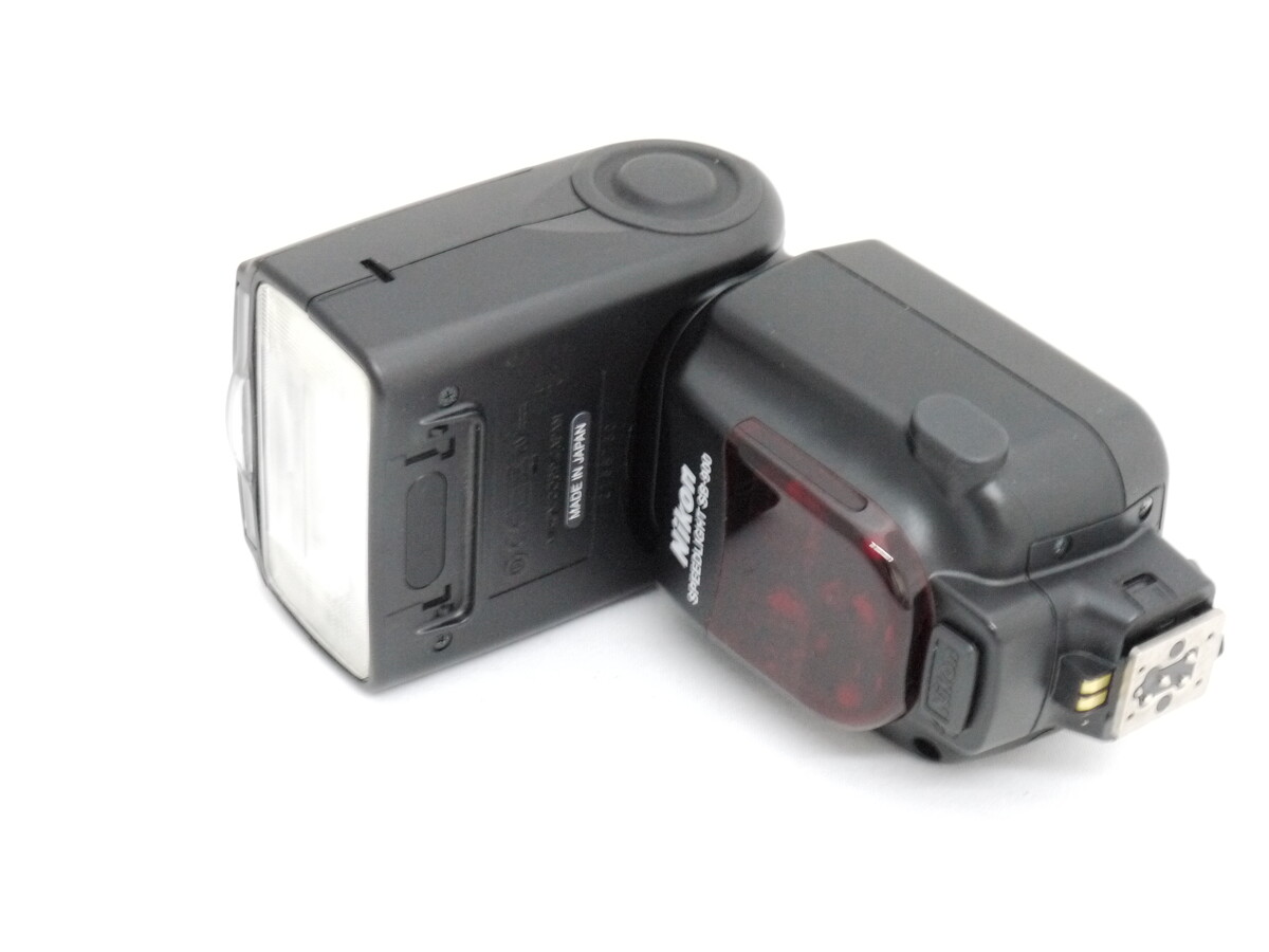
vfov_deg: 21.0
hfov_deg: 27.8
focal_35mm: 70
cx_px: 634
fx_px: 2566
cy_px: 476
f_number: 13
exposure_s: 1/13
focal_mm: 35
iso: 1600
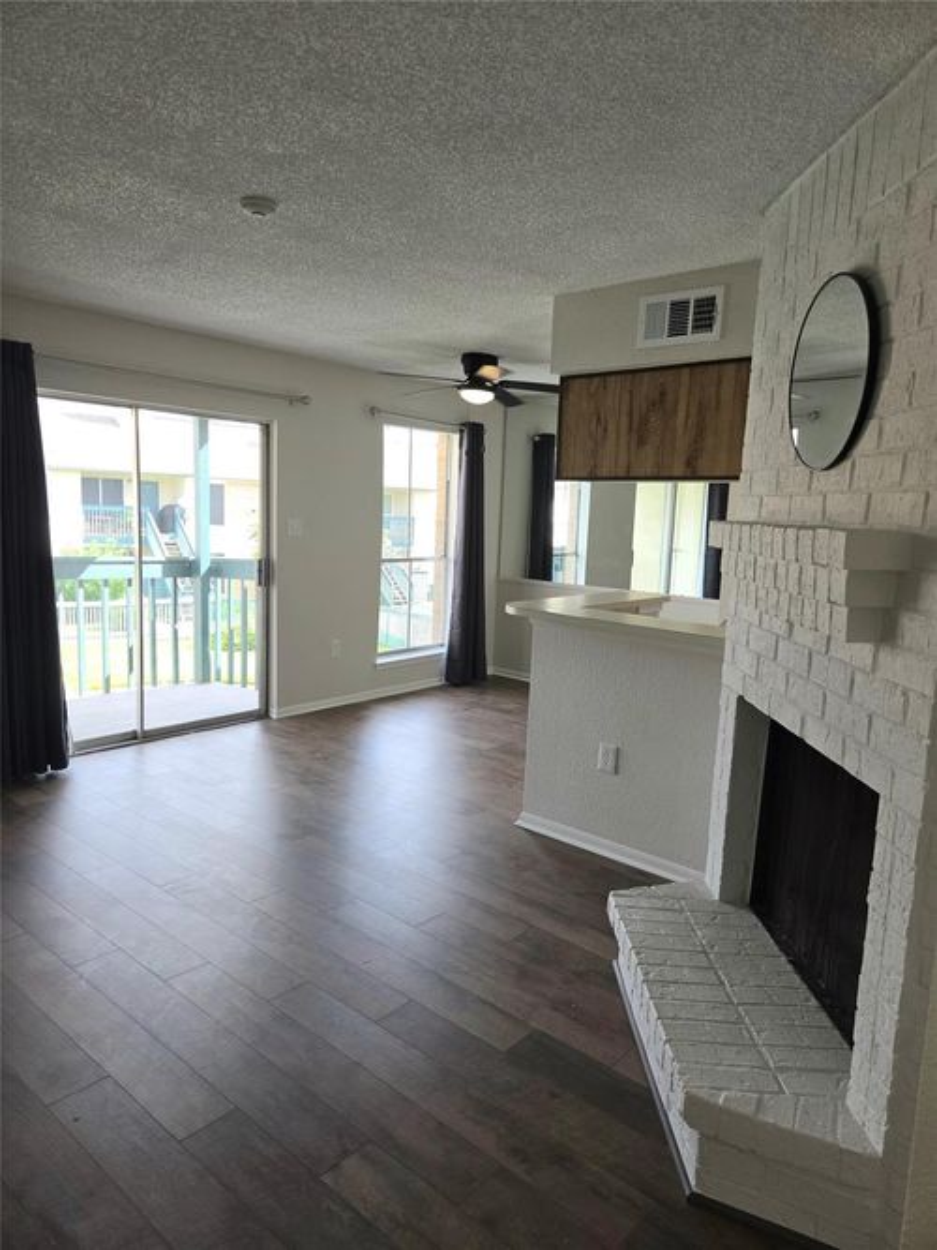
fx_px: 830
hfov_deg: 58.9
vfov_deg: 73.9
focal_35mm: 23
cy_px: 625
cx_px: 468
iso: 32
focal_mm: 5.4
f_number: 1.8
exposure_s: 1/120
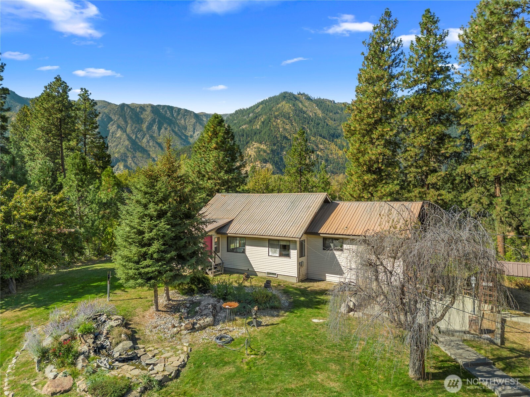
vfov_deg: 56.8
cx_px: 265
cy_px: 198
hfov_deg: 71.6
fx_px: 367
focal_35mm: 24
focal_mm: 6.72
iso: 130
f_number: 1.7
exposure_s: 1/240
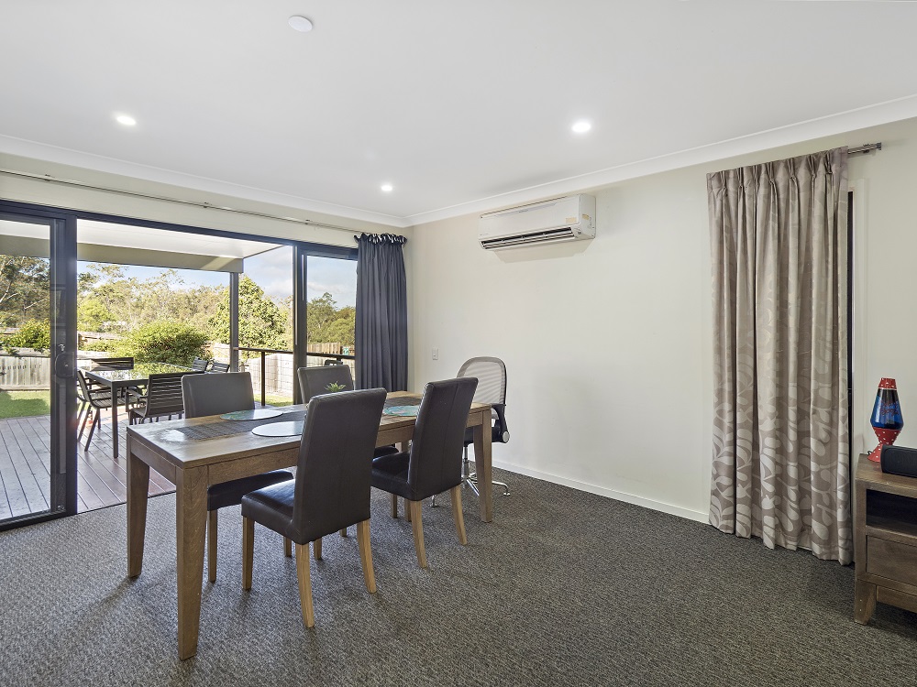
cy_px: 344
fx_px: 477
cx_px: 458
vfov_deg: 71.6
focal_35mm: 18
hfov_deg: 87.8
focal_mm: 9
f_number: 5.6
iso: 200
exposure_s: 1/5
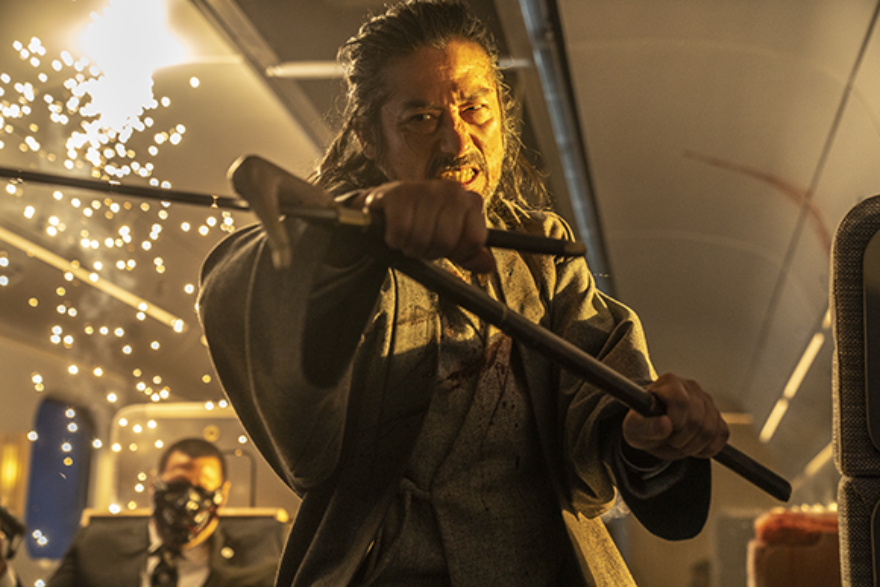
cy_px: 294
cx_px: 440
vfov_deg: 25.5
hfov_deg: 37.5
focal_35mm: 53
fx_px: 1296
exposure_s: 1/500
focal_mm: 53
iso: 2000
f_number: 3.2
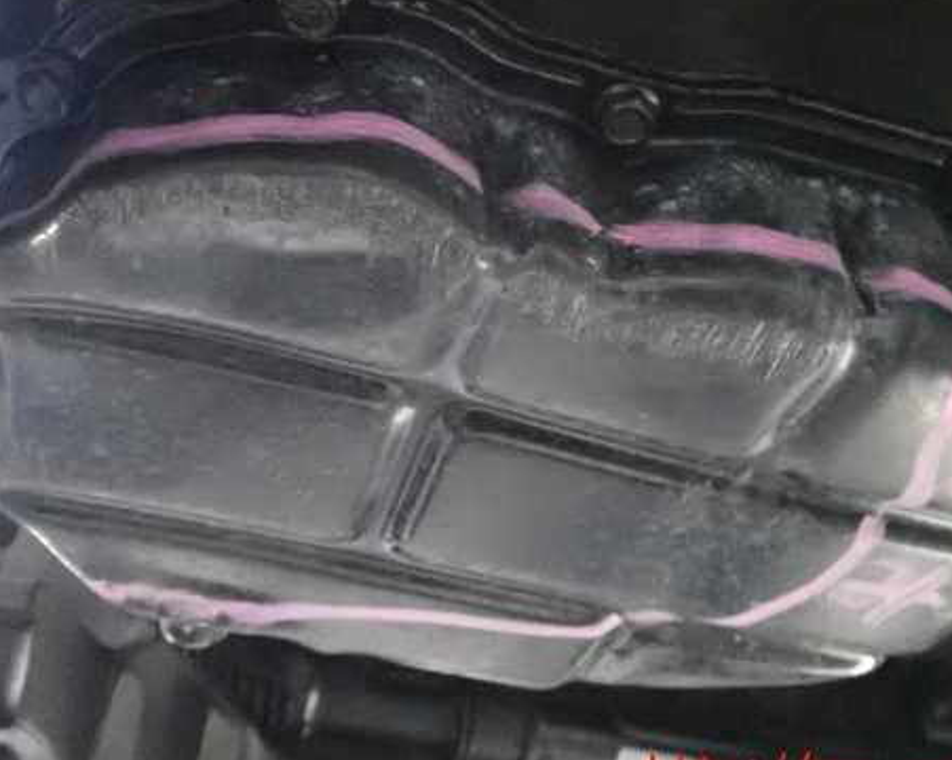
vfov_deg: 38.1
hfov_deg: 46.9
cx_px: 492
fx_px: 1098
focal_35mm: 39
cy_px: 327
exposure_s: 1/160
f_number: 2.3
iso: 6400
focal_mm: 5.4
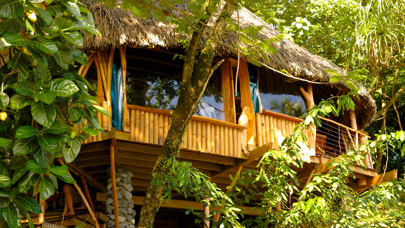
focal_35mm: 70
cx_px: 202
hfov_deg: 30.2
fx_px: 752
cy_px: 93
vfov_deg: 17.2
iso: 500
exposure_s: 1/250
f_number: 8
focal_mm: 44
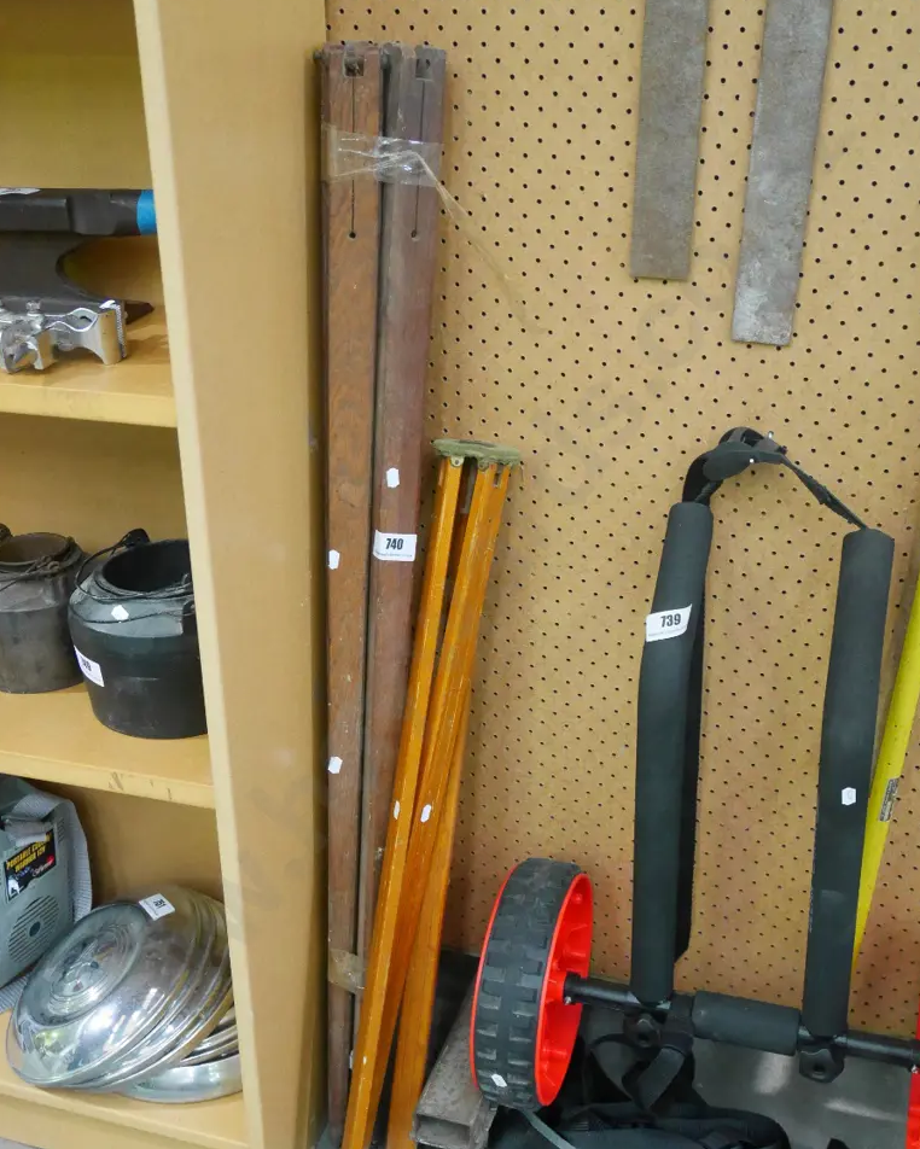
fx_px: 1429
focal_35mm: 42
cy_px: 610
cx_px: 461
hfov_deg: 35.7
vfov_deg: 43.8
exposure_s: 1/25
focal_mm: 20
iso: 3200
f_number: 4.6
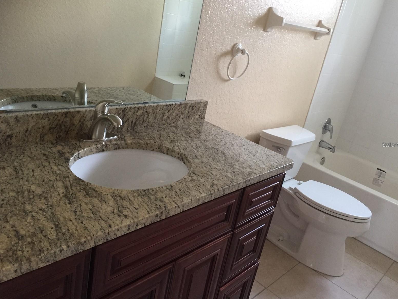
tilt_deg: -20.0
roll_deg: -13.3
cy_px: 145
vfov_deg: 46.8
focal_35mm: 30
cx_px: 201
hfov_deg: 60.0
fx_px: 345
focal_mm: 4.15
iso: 160
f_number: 2.2
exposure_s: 1/30
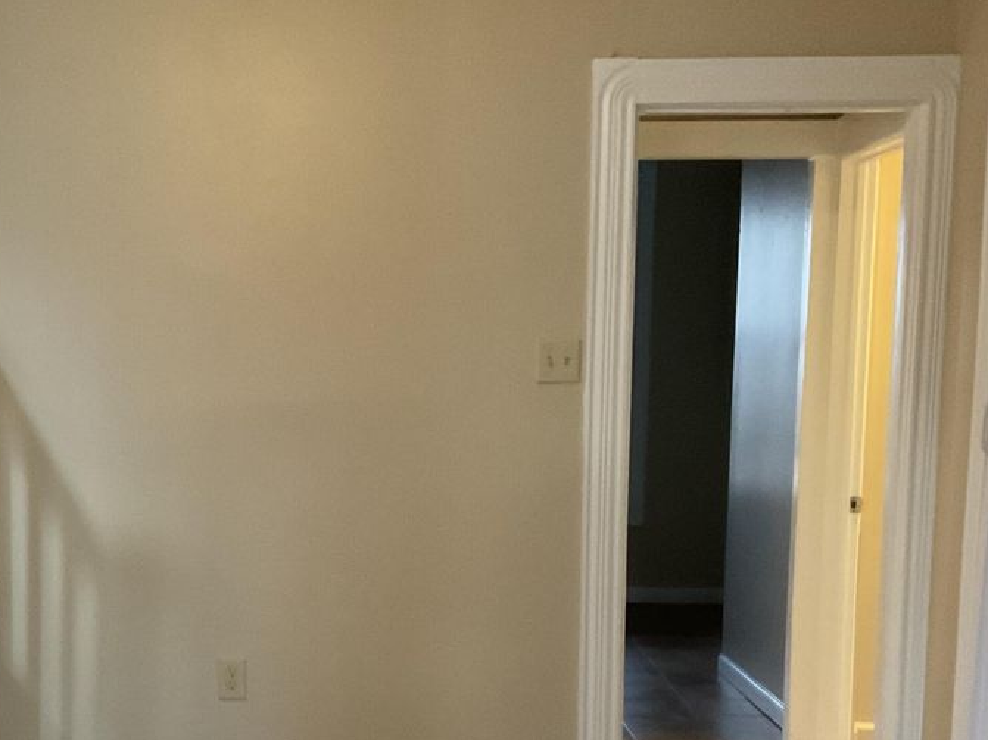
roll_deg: +1.5
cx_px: 323
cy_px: 583
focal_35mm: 59
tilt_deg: -8.3
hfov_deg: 32.4
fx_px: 1684
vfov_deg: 24.4
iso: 320
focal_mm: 3
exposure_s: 1/40
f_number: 1.8
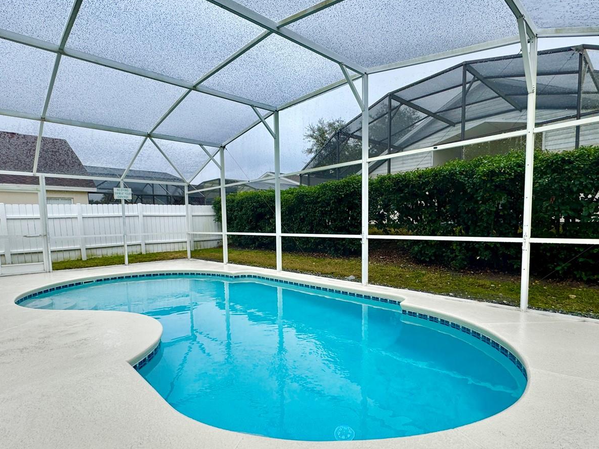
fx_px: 329
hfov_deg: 84.7
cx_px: 291
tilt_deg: -2.5
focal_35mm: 19
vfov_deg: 68.4
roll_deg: +0.1
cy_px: 250
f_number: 2.2
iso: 40
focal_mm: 2.22
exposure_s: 1/405
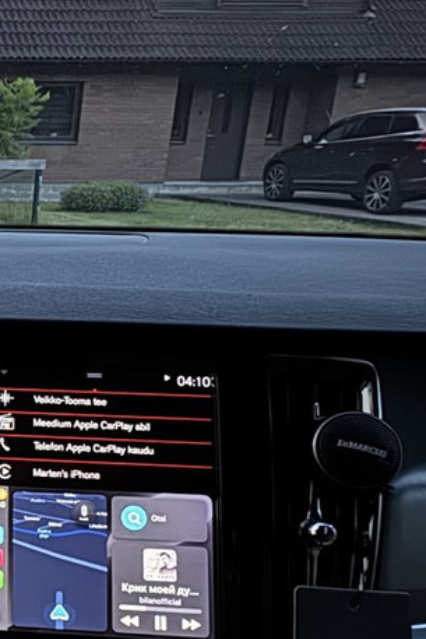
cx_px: -307
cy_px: 399
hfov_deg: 20.3
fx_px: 904
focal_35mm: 51
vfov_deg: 38.6
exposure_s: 1/31
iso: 2500
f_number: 2.2
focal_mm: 2.22
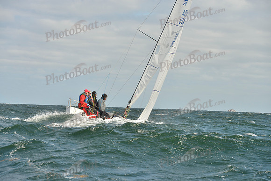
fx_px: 1016
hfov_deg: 15.2
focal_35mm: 135
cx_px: 136
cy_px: 90
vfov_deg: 10.2
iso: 400
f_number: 8
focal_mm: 135
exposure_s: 1/1600
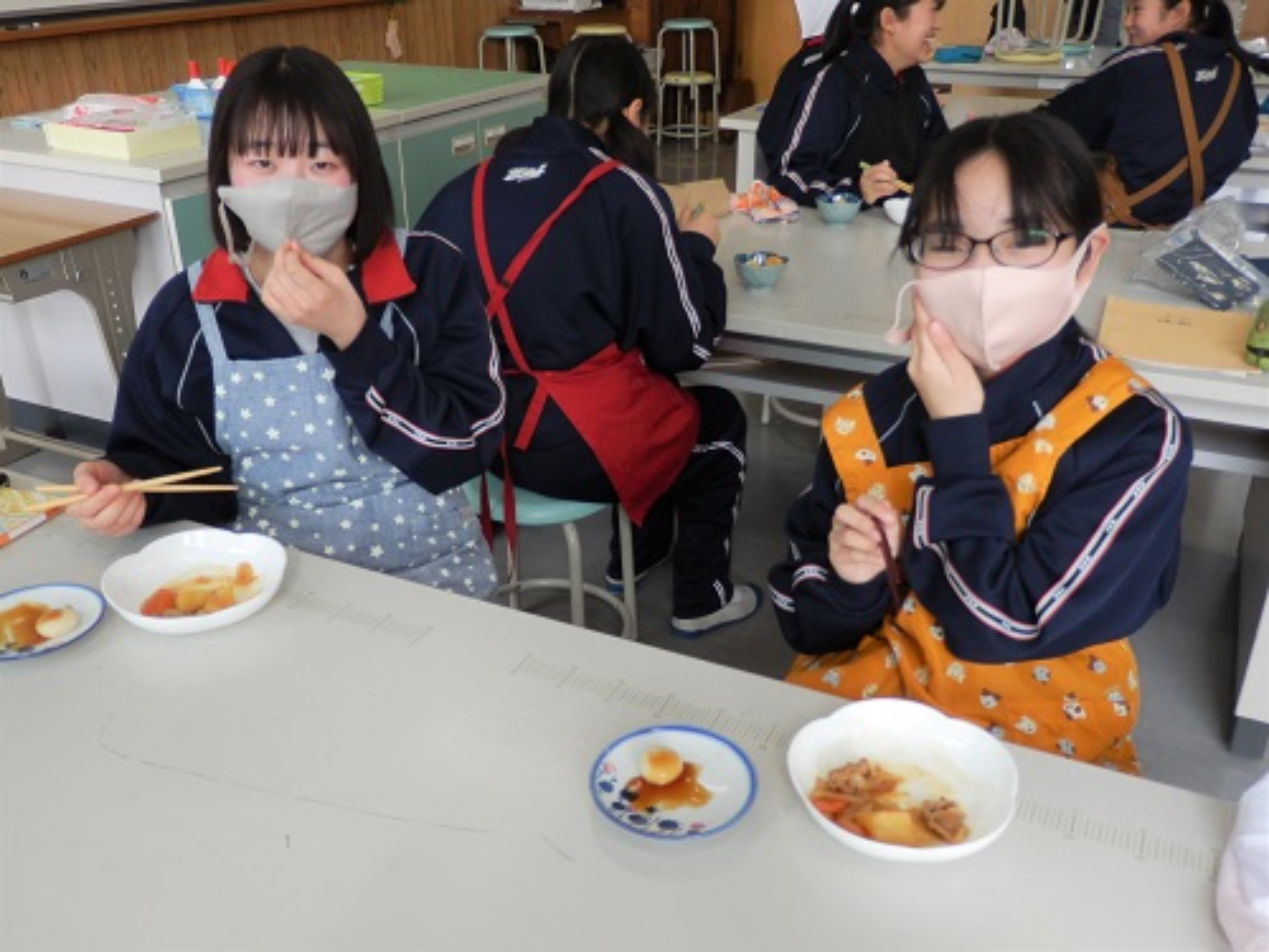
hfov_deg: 60.0
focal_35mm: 30
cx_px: 634
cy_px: 476
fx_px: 1100
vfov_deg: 46.8
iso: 80
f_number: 3.3
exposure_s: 1/80
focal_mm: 5.5
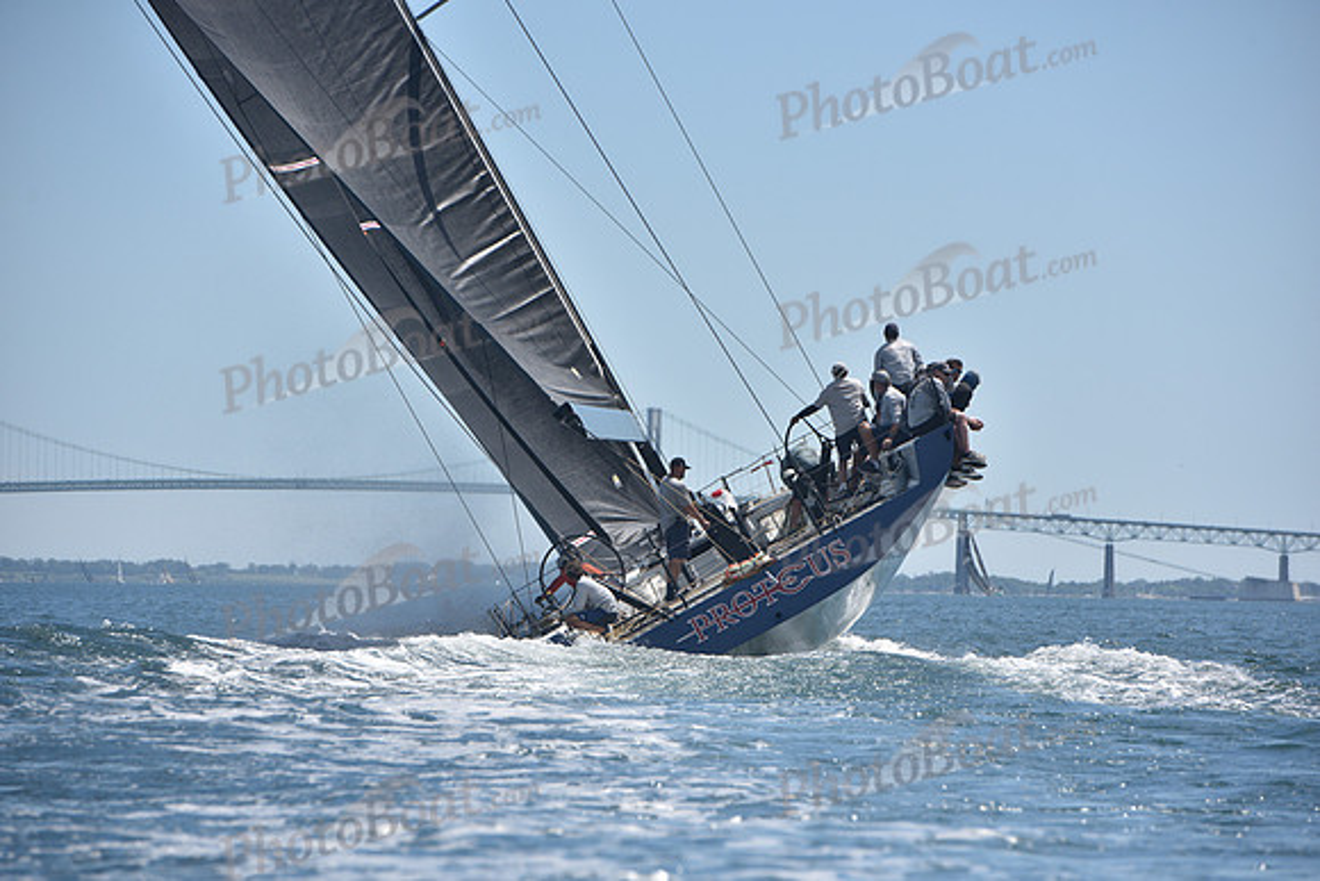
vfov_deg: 6.9
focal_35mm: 200
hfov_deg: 10.3
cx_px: 660
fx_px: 7335
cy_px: 440
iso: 320
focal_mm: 200
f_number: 7.1
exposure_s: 1/800
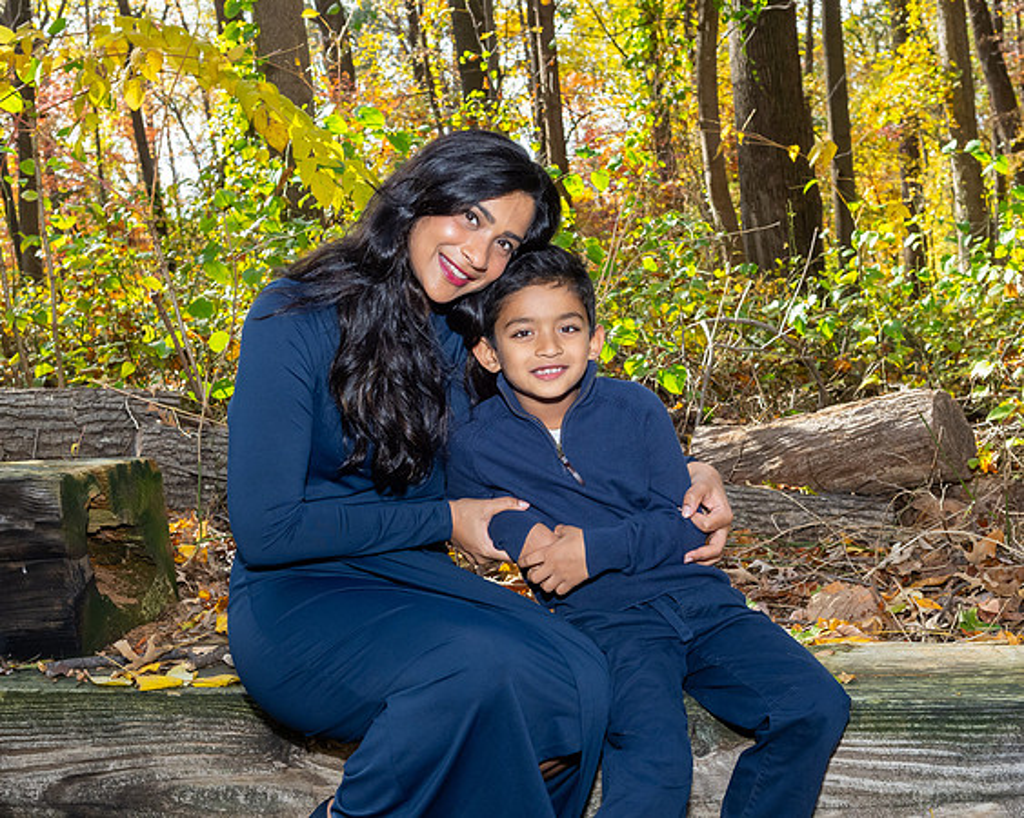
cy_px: 409
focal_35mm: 51
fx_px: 1536
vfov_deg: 29.8
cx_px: 549
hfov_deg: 36.9
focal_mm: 30
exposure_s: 1/250
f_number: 7.1
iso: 800
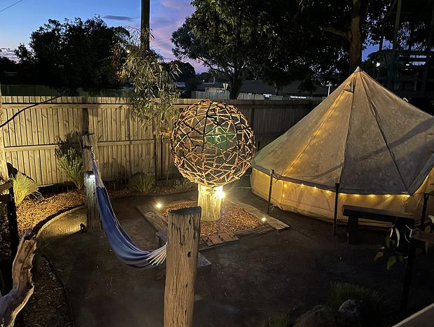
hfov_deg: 67.2
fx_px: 326
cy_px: 164
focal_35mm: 26
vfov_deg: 53.2
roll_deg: -2.7
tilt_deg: -13.8
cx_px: 217
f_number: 1.6
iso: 800
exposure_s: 1/8
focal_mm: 4.2
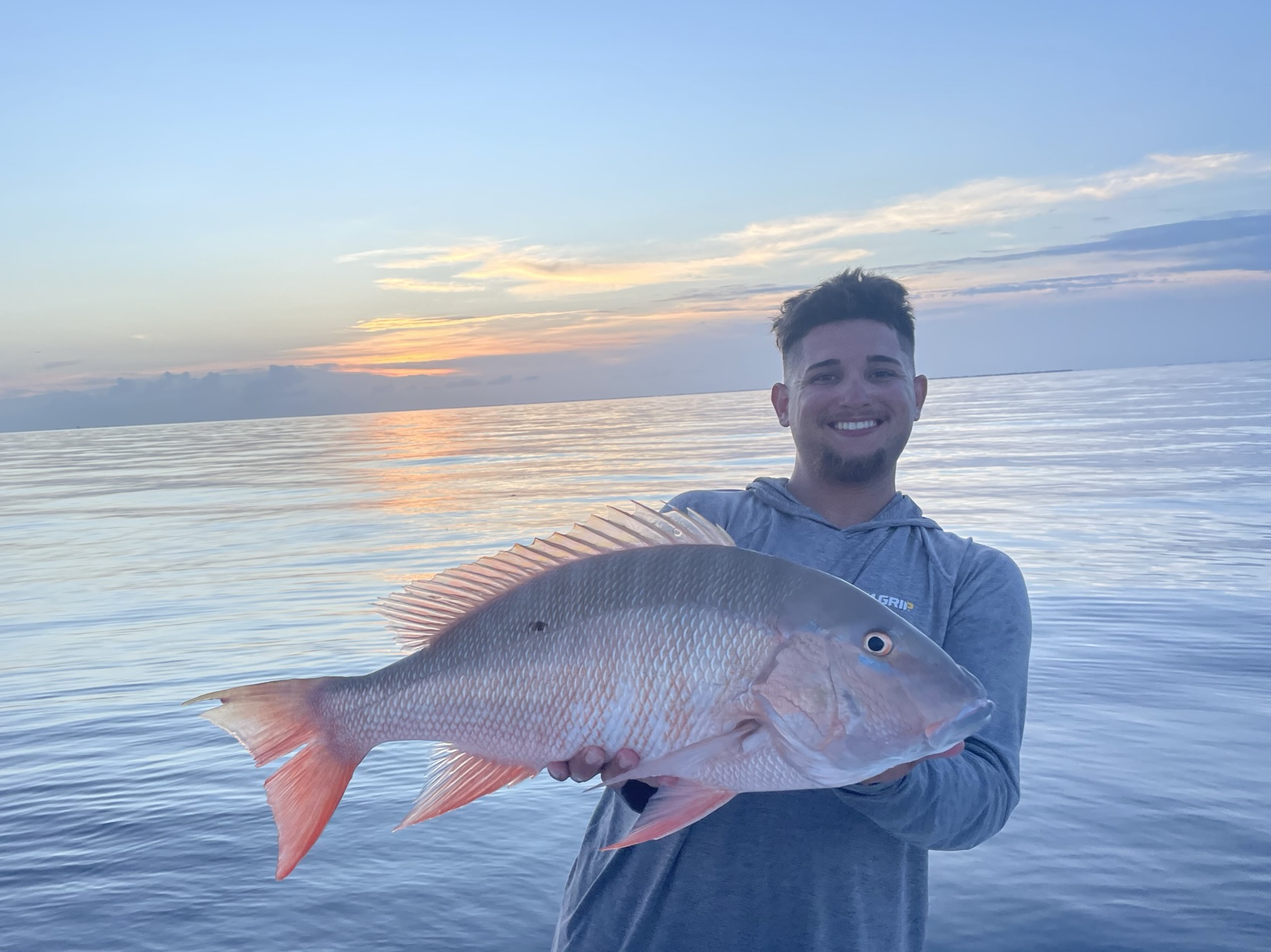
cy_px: 523
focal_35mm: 31
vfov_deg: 45.4
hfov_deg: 58.0
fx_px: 1138
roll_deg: +6.1
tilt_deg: -4.8
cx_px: 527
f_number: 1.6
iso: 32
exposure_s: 1/456
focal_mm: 4.2
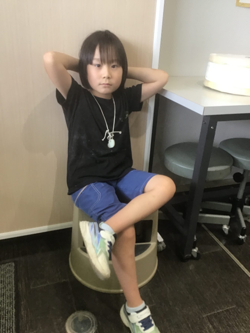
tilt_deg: -27.2
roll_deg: -3.6
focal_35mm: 31
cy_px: 166
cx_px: 125
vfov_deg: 58.4
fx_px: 299
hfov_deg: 45.4
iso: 64
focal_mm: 3.3
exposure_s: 1/30
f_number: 2.4
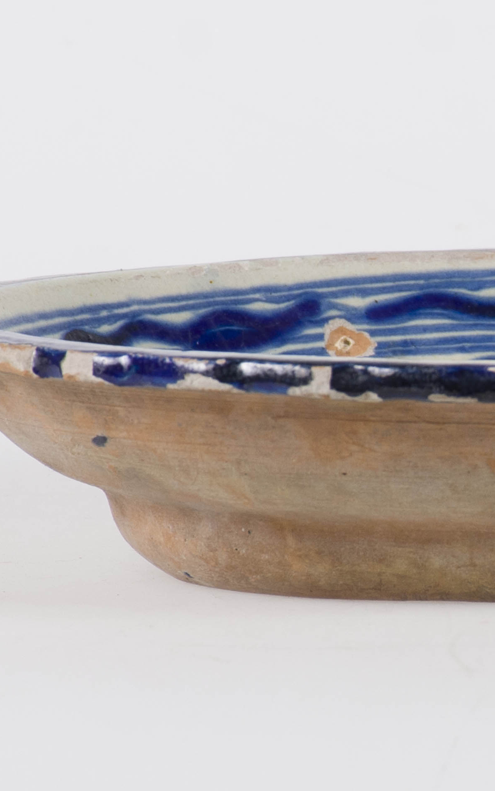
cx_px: 552
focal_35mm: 554
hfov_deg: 2.4
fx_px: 11954
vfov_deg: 3.8
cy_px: 378
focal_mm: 140
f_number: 10
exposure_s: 1/160
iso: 160
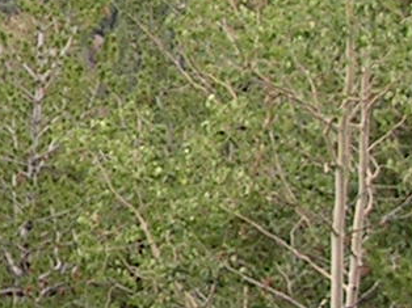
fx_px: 2949
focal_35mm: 248
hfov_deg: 7.5
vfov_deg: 6.0
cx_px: -518
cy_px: -69
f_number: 2.8
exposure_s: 1/150
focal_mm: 5.8
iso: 50
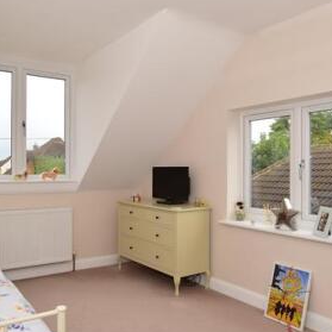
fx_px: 326
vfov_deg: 54.0
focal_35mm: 30
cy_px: 168
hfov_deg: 53.3
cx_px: 120
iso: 200
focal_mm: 10
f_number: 7.1
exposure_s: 1/30
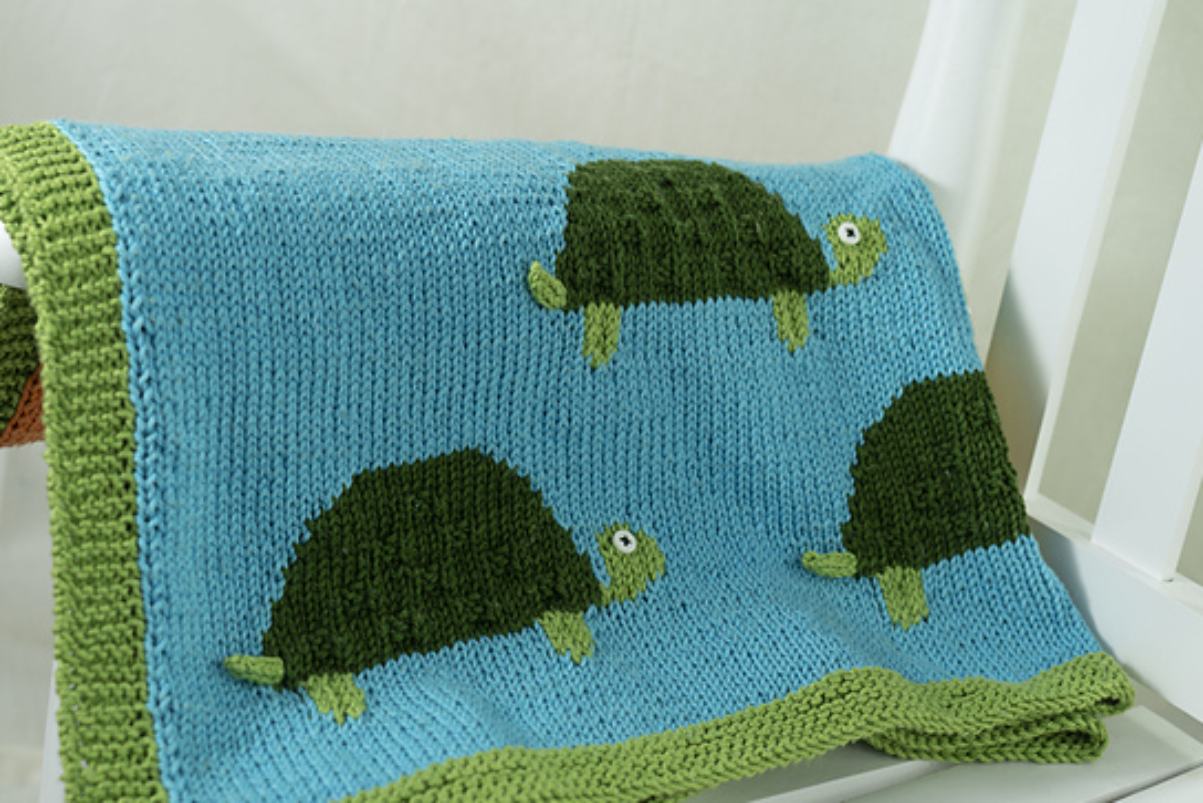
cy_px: 337
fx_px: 2005
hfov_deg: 33.4
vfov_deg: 22.6
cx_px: 606
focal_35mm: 60
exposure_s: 1/60
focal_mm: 51
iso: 200
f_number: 5
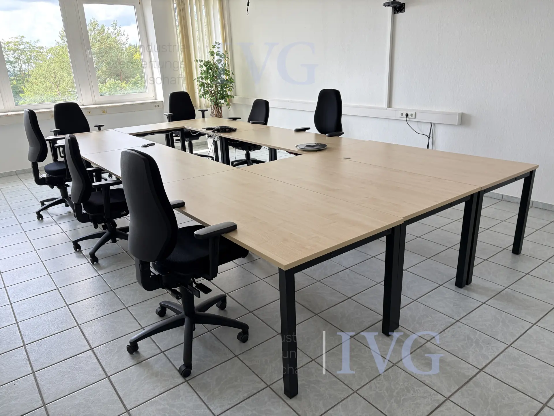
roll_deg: +3.4
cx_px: 277
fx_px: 416
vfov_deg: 53.1
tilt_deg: -18.4
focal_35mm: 26
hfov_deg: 67.3
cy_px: 208
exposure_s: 1/123
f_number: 1.6
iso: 80
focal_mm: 5.96
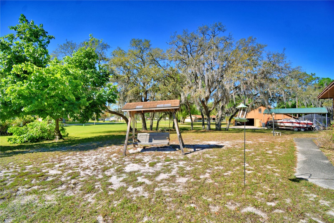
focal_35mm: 15
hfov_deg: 100.4
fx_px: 139
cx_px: 167
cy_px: 112
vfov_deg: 77.3
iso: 100
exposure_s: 1/800
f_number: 4.5
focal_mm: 10
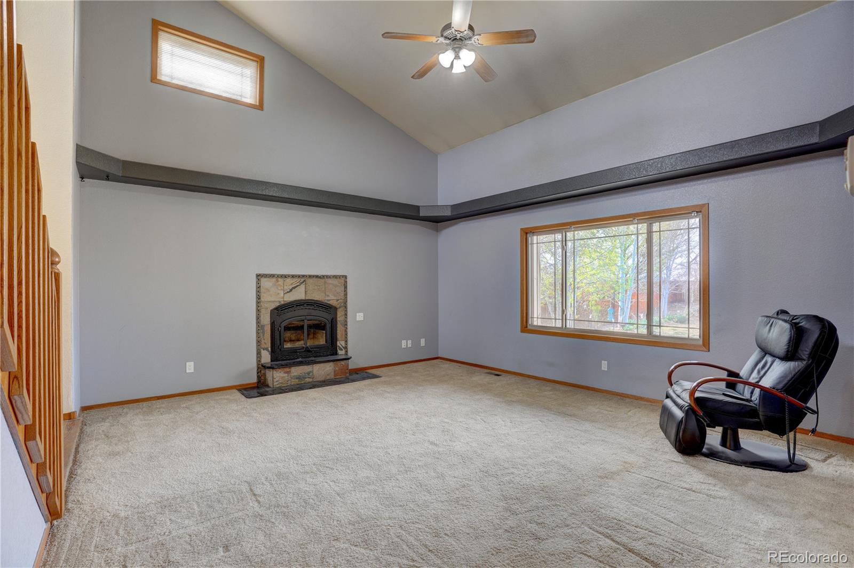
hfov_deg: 96.8
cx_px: 427
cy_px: 284
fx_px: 379
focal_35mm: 16
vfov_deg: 73.7
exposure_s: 1/10
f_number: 8
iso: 400
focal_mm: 16
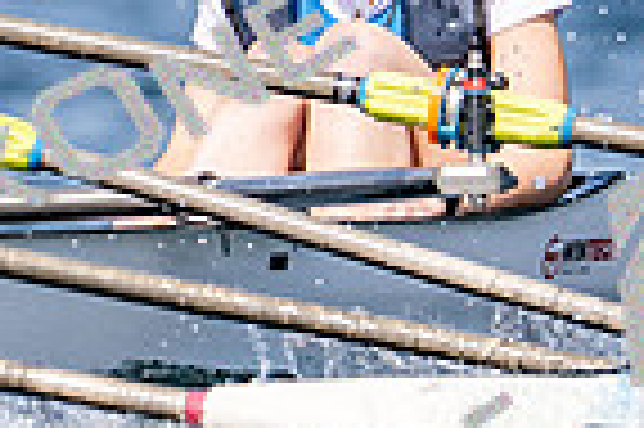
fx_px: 43616
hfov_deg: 0.8
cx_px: 221
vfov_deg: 0.6
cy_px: -41
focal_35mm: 2441
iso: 200
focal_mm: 400
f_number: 4.5
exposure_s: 1/2500
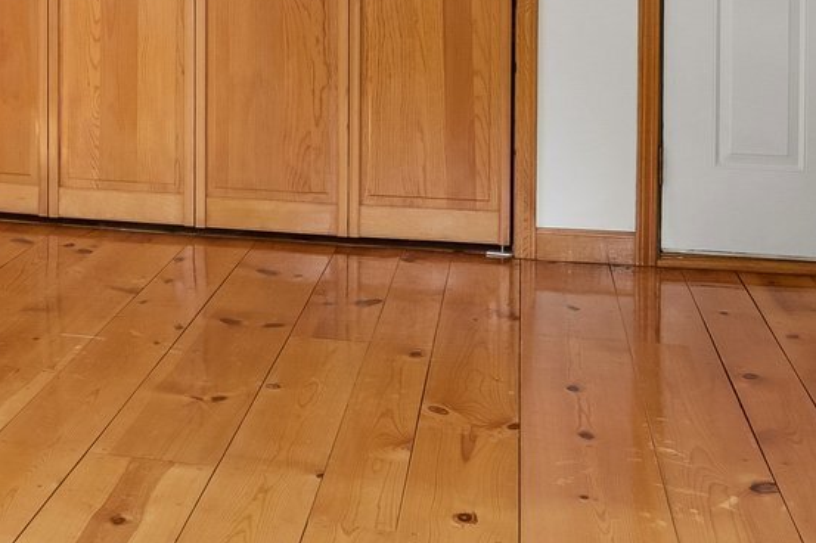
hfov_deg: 30.2
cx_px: 43
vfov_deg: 20.2
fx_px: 1427
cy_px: -101
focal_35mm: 63
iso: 400
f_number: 11
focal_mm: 17
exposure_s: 1/40
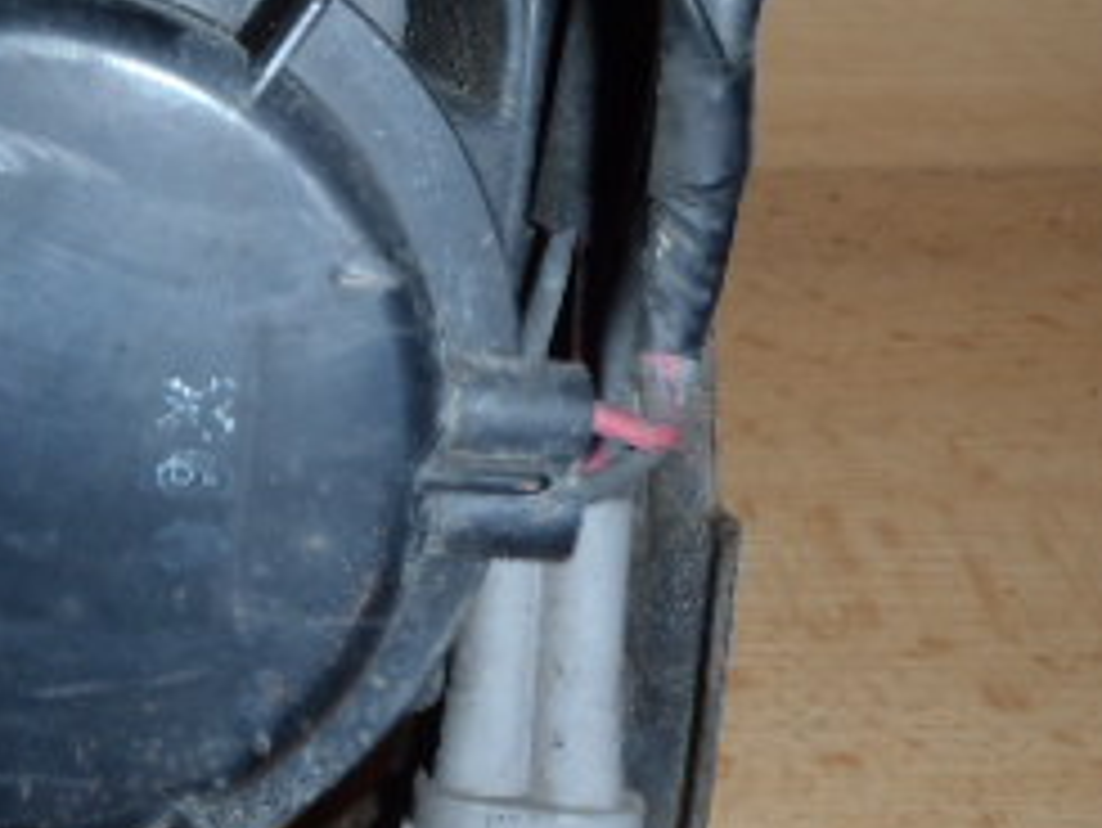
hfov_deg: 25.1
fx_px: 2325
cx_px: -54
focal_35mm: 73
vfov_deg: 20.1
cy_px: 238
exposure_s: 1/30
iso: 100
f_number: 3.9
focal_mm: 5
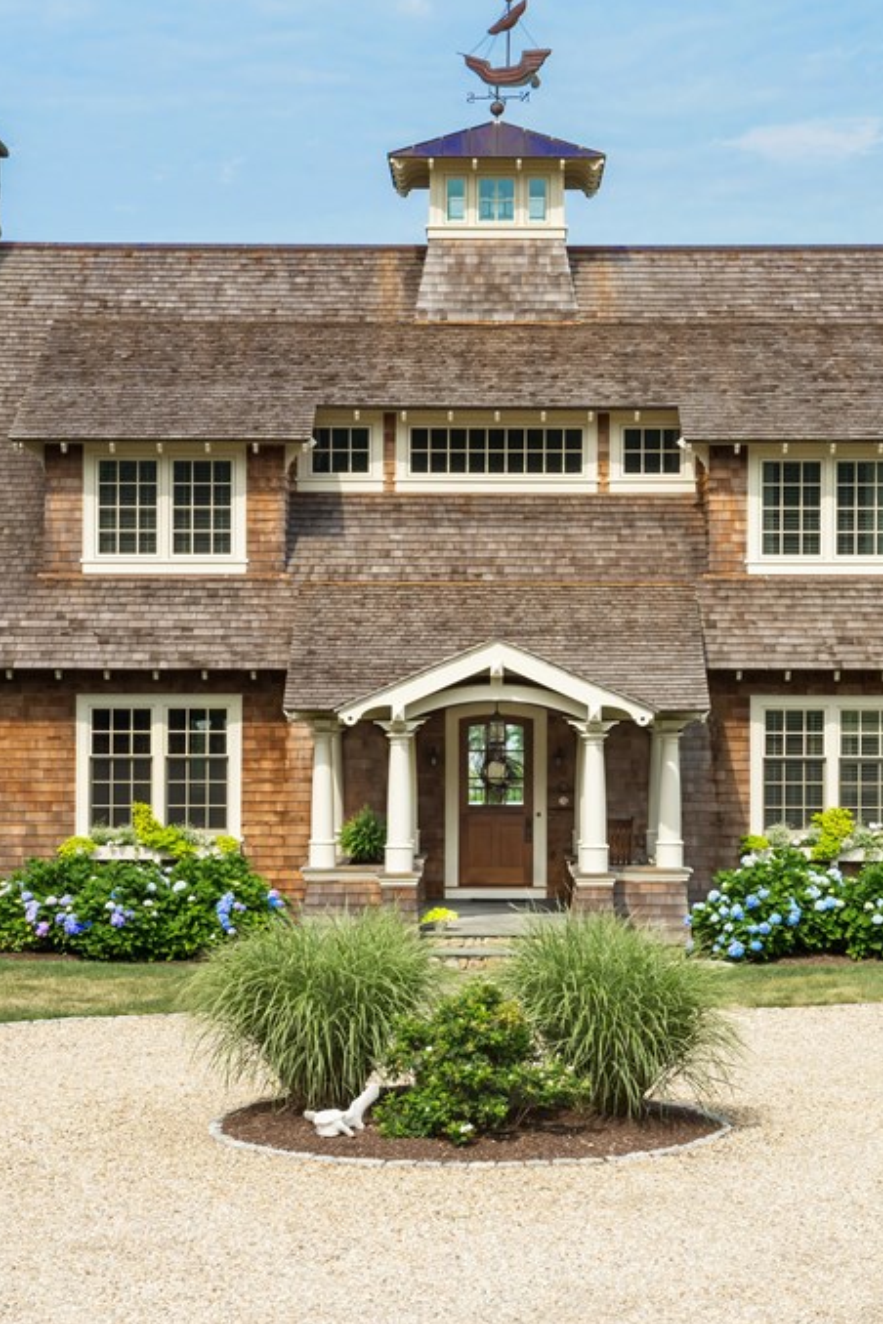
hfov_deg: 15.5
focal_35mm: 88
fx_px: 3237
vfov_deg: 23.1
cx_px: 487
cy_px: 637
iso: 400
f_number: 16
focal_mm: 55
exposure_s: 1/200
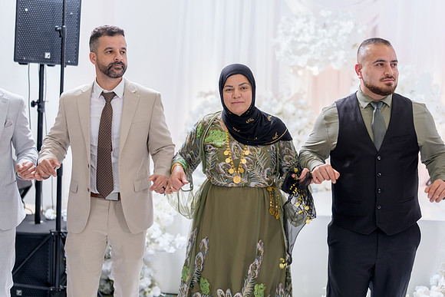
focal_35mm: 60
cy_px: 148
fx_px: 742
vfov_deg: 22.6
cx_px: 222
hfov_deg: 33.4
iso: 640
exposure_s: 1/200
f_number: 2
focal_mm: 60
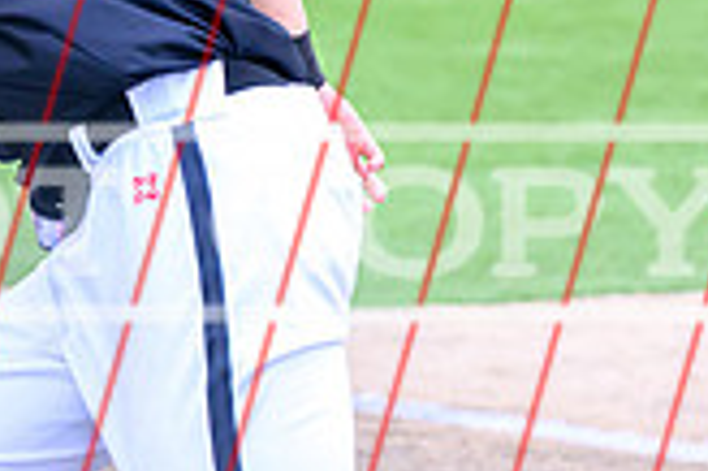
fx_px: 6307
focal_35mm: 321
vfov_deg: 4.3
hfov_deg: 6.4
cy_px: 285
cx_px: 341
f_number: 2.8
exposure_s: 1/3200
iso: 2000
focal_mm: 74
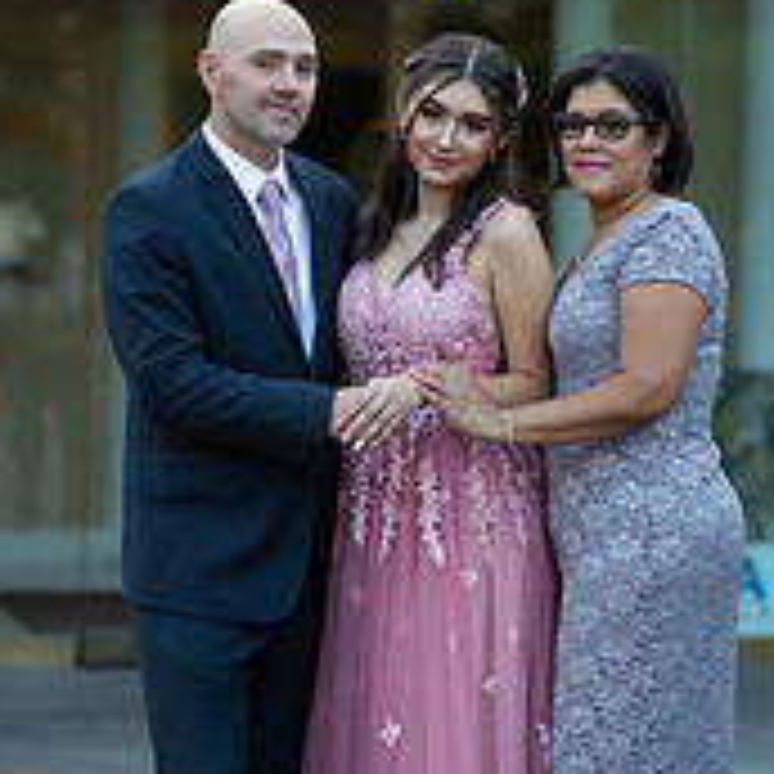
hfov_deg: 9.2
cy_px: 333
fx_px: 4781
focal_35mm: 189
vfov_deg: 9.3
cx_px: 506
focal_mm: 85
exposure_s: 1/800
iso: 250
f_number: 2
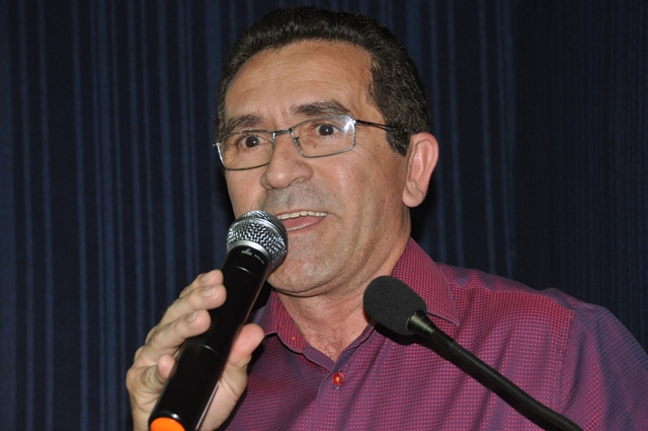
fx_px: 1780
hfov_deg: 20.6
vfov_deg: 13.8
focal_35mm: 99
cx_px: 324
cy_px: 216
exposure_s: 1/60
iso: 800
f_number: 5.3
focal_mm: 66
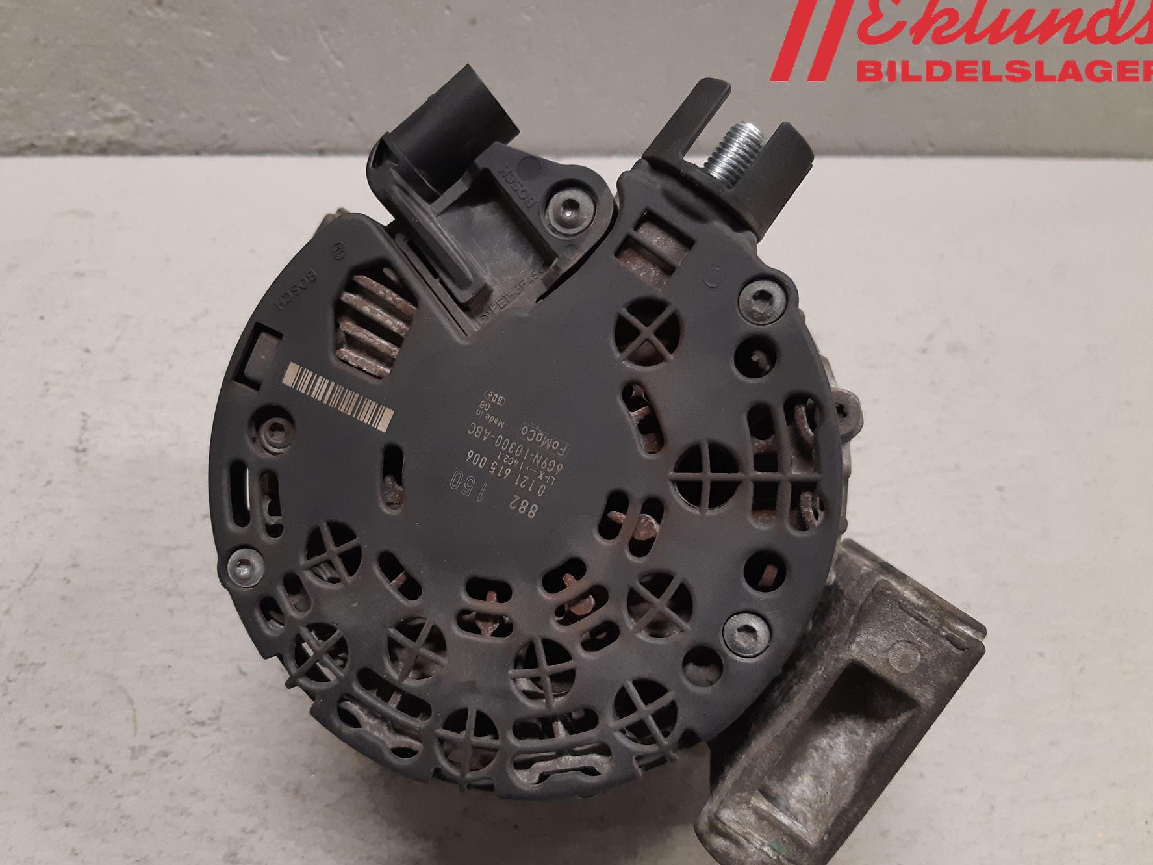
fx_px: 999
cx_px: 503
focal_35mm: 30
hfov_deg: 59.8
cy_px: 471
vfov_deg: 46.7
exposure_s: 1/50
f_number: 1.7
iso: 160
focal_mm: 3.93
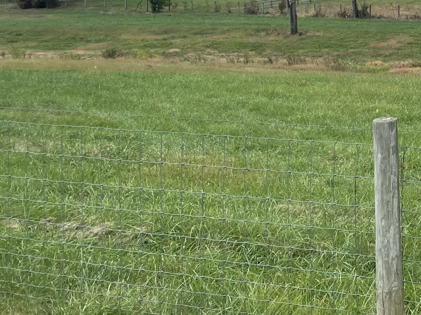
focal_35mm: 66
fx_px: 803
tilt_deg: -1.9
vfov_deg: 21.7
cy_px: 28
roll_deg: -0.5
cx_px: 493
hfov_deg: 26.4
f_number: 1.6
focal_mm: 4.2
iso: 32
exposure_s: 1/2747
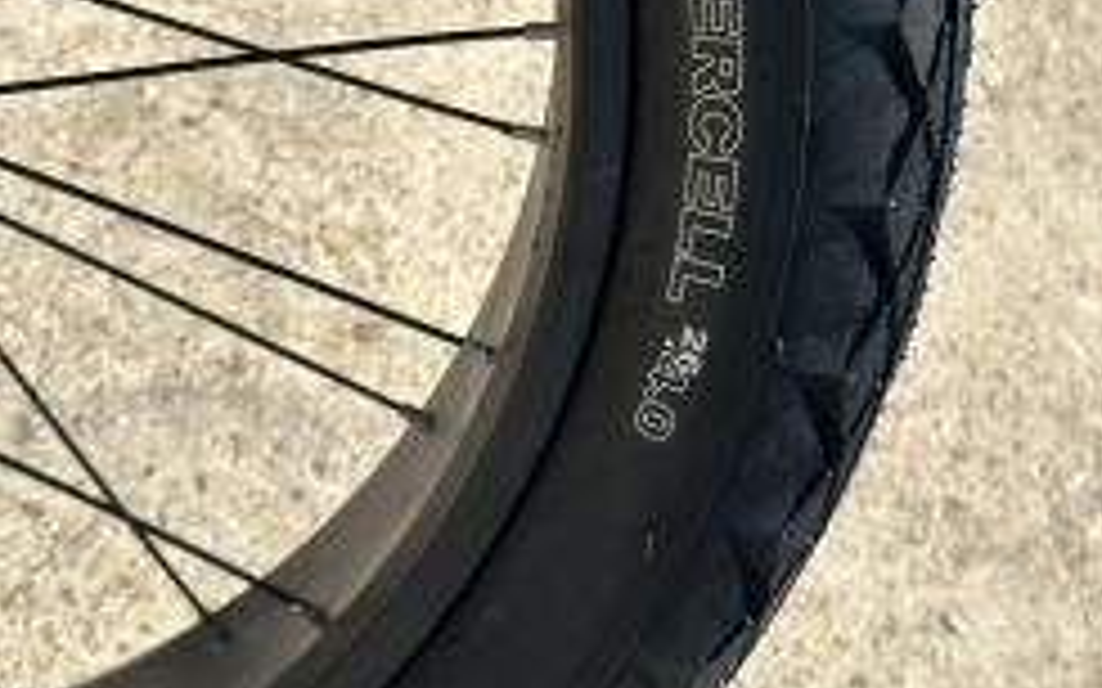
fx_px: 2282
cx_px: 607
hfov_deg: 27.1
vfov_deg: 16.5
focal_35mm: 76
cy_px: -103
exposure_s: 1/3367
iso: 64
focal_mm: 6.86
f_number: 1.78
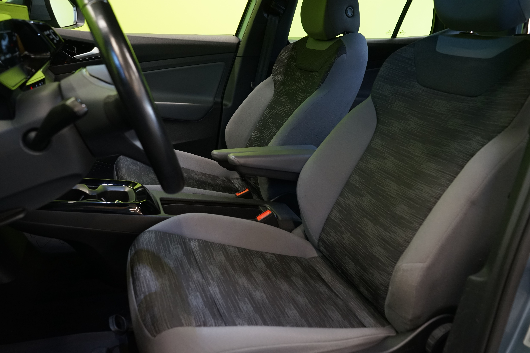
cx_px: 265
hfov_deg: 65.5
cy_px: 176
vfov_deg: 46.4
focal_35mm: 28
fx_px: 412
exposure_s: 1/25
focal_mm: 28
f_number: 5.6
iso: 1600
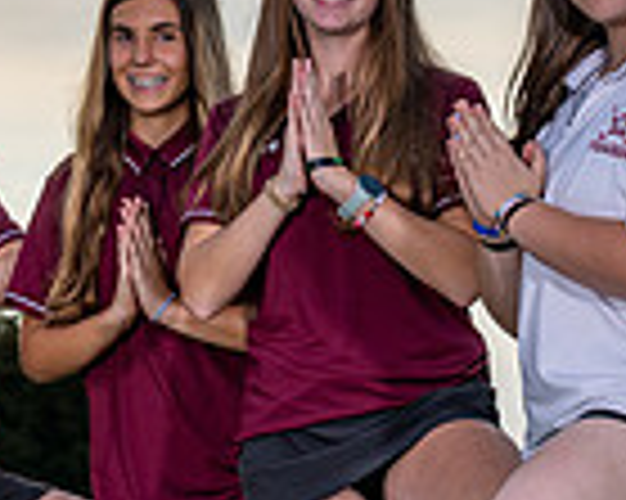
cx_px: -208
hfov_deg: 4.6
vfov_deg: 3.7
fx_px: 7813
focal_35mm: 422
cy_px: 671
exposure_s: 1/500
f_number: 6.3
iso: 80
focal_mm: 85
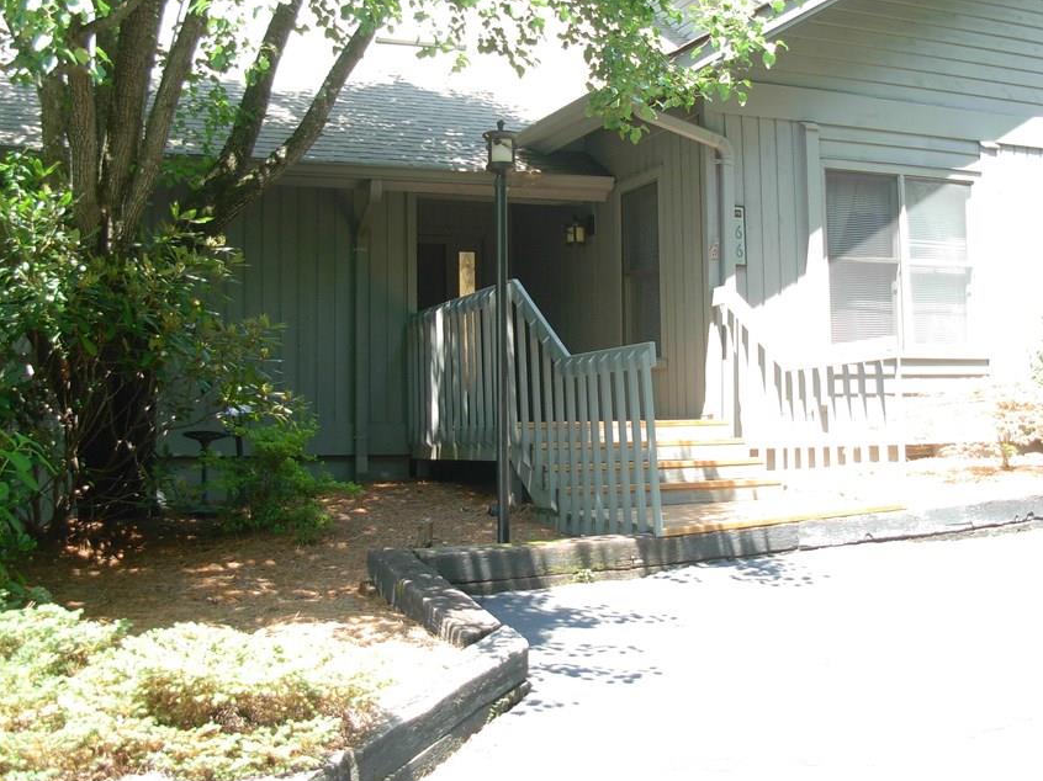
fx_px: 1386
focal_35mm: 46
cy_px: 323
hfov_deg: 41.2
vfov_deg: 31.4
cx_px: 571
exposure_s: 1/65.8
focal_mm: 6.3
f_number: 2.9
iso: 79
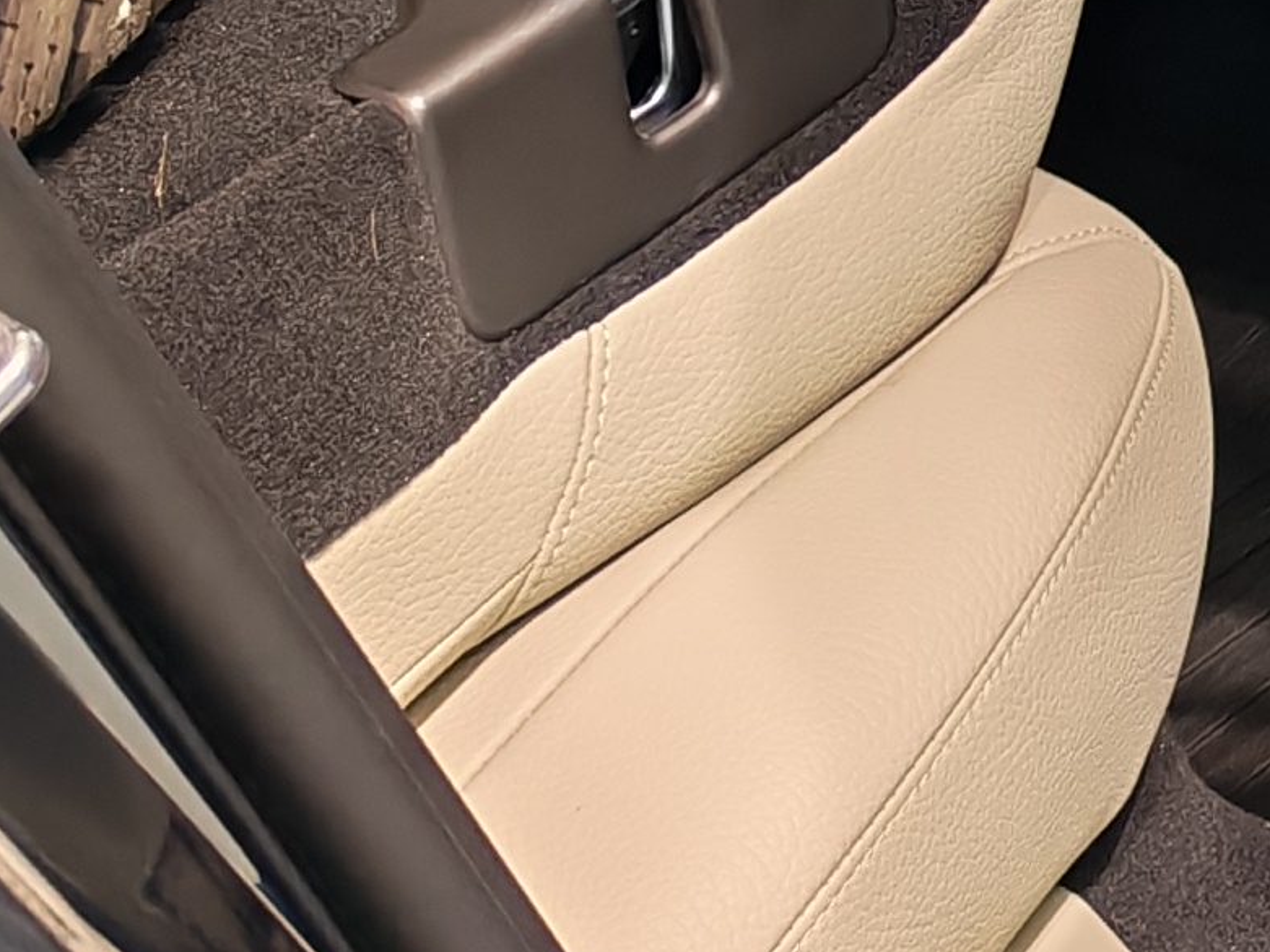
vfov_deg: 8.9
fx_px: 5577
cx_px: 2312
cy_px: -1321
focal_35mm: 152
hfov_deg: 11.9
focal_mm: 6.12
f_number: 1.9
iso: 400
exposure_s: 1/100
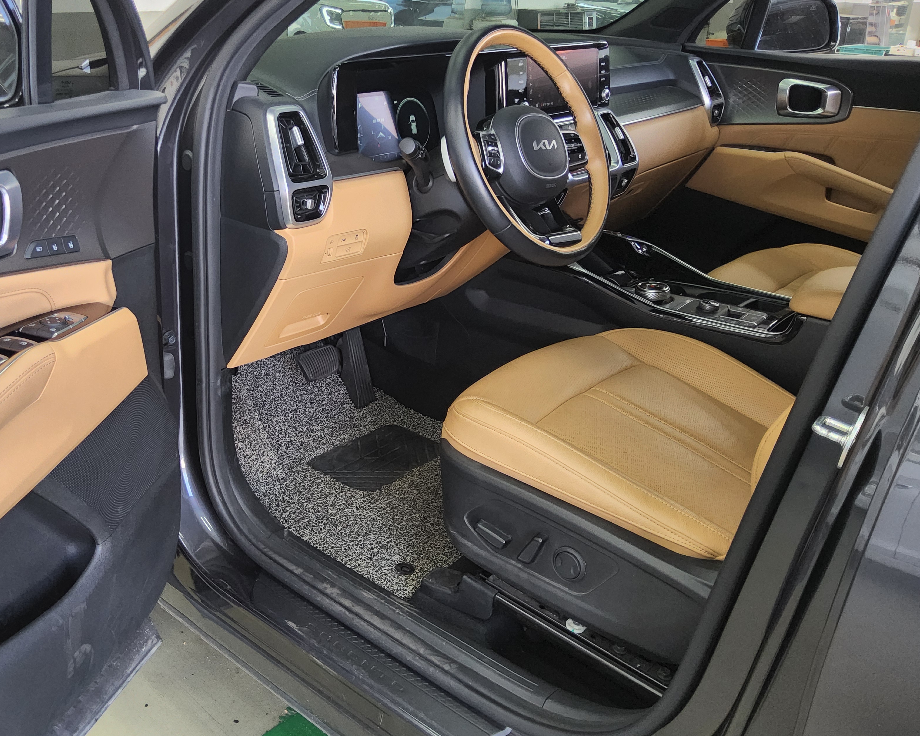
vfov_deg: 45.7
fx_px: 871
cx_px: 324
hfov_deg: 54.8
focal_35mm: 32
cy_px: 317
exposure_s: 1/120
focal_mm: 3.08
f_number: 2
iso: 160
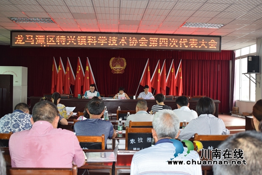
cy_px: 88
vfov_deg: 34.2
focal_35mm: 39
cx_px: 131
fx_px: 284
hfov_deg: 49.6
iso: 800
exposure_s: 1/125
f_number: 5.6
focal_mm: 26
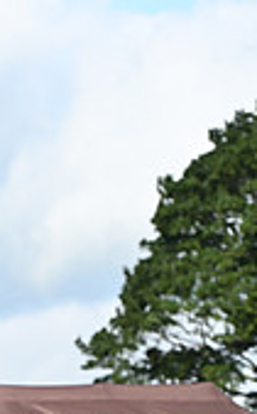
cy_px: 454
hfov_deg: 3.0
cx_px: -335
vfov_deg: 4.9
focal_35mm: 428
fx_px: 4817
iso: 280
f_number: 4.5
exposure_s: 1/1250
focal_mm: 122
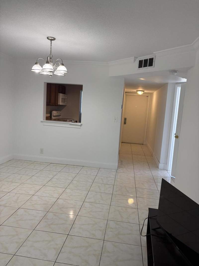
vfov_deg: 67.3
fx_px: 199
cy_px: 133
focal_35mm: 26
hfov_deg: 53.1
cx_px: 100
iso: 80
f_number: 1.6
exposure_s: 1/120
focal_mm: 5.96
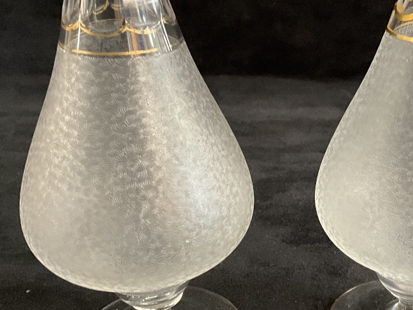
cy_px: 179
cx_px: 308
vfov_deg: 28.5
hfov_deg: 36.6
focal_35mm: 51
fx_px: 609
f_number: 1.8
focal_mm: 3
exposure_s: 1/25
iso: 320
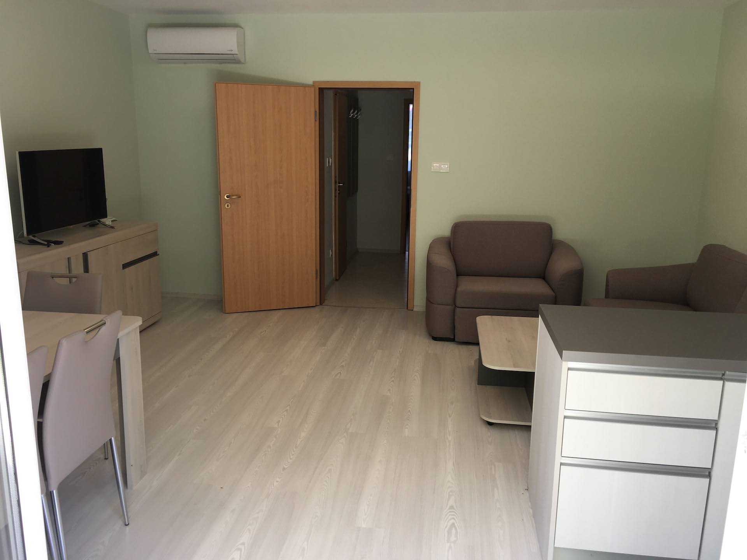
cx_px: 374
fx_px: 626
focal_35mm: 29
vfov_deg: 48.2
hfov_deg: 61.7
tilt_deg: -13.7
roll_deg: -1.5
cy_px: 280
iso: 32
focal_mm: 4.15
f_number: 2.2
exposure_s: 1/50
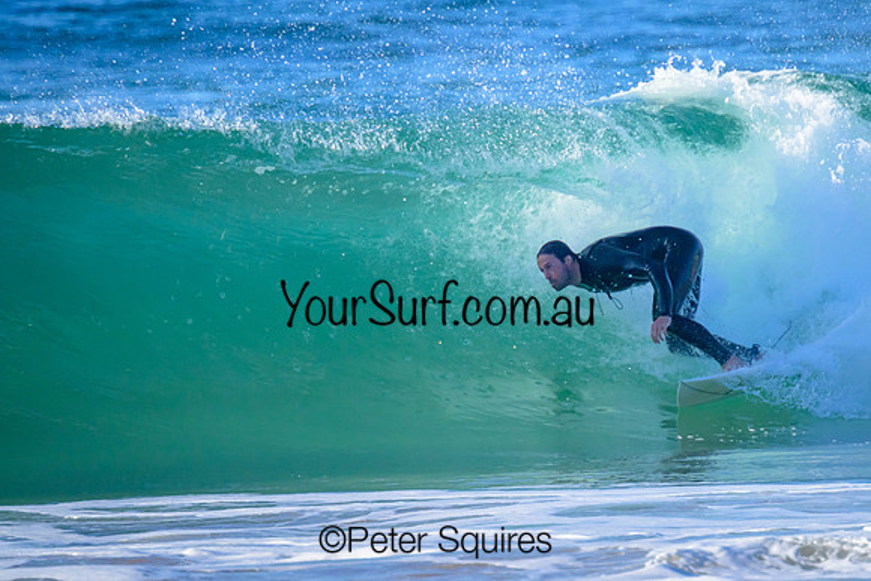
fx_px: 24090
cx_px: 540
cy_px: 242
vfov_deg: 1.4
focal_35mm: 995
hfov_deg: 2.1
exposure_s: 1/2000
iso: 2200
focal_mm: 800
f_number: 11
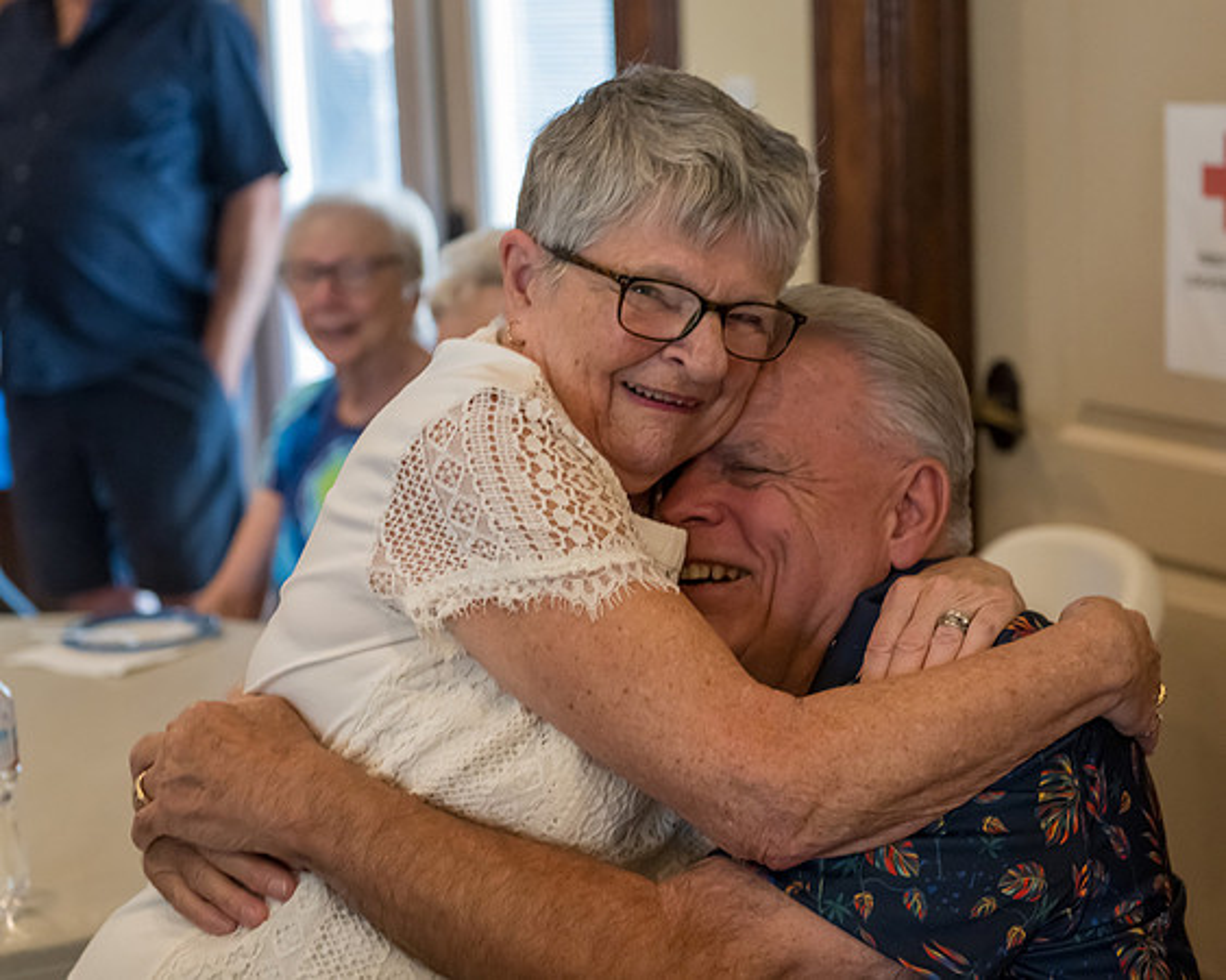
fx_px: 2637
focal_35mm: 73
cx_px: 623
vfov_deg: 21.0
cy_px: 498
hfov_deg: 26.2
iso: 4000
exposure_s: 1/200
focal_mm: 62
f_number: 4
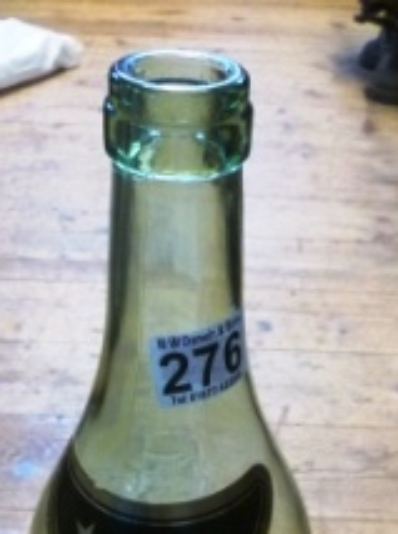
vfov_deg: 31.1
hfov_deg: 24.7
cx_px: 225
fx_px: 907
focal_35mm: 59
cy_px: 491
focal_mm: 5
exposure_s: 1/25
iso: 400
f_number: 2.8
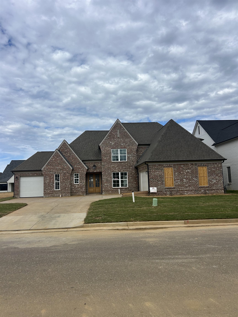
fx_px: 238
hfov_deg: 53.1
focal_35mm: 26
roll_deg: +2.1
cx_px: 119
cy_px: 158
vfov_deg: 67.3
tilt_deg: +4.4
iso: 50
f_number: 1.5
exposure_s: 1/5882
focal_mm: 5.7
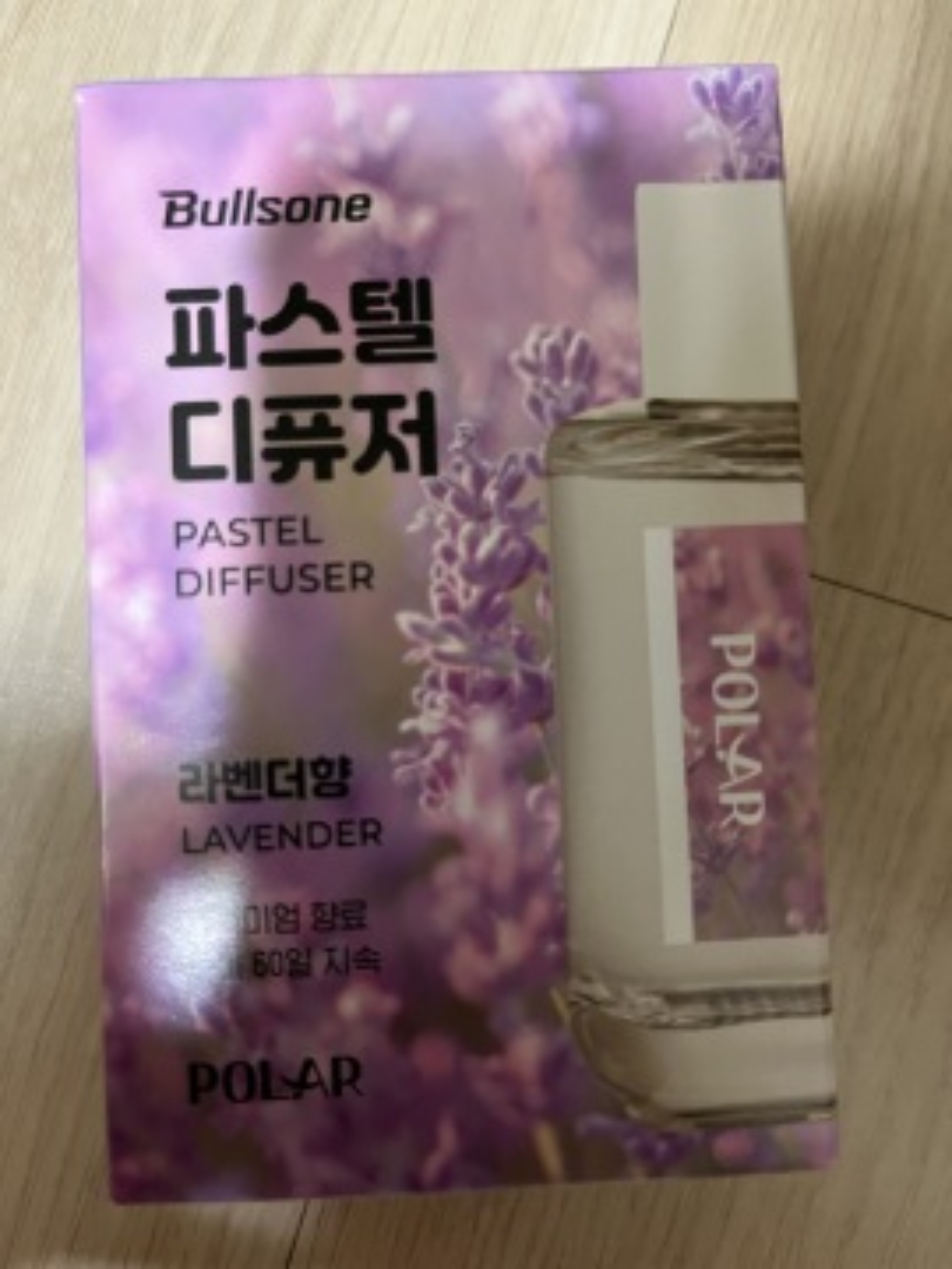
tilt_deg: -87.4
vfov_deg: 67.3
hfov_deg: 53.1
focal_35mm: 26
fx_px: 953
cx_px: 476
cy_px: 634
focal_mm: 5.1
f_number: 1.6
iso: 500
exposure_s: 1/40
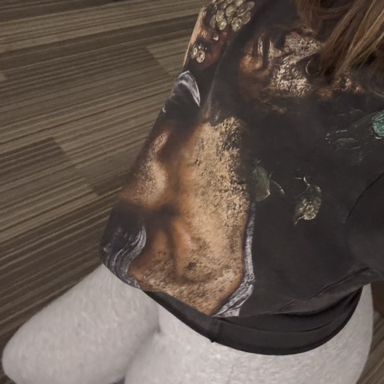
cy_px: 62
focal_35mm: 47
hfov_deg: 34.5
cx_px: 329
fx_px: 590
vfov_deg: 34.6
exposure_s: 1/30
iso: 400
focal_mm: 2.69
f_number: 1.9
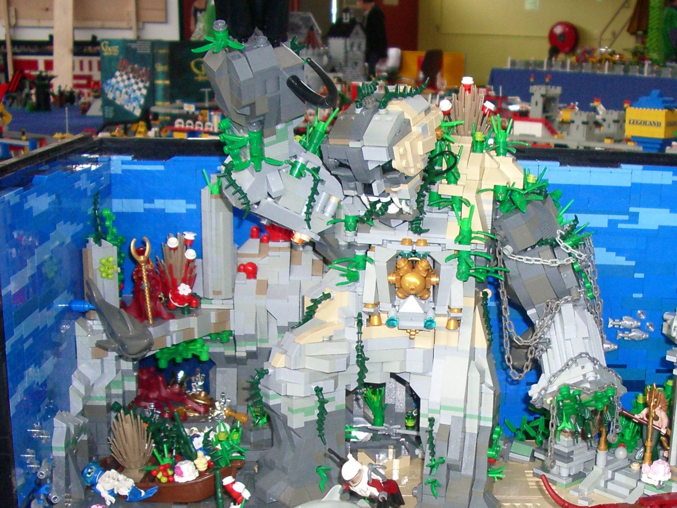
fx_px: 1095
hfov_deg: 34.0
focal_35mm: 56
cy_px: 384
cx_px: 450
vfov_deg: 25.8
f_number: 2.6
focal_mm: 5.8
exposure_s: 1/60
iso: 200
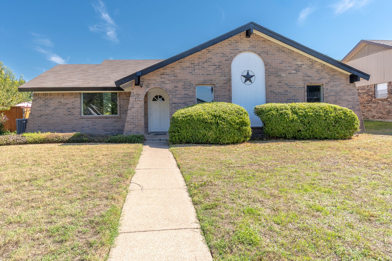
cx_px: 188
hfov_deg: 74.8
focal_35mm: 24
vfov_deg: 54.0
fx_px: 256
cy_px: 126
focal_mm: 15
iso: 100
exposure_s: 1/800
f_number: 10
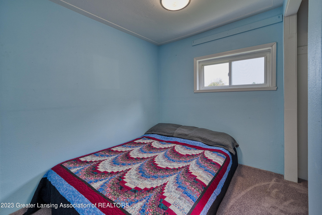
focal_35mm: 14
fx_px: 125
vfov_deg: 81.2
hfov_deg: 104.3
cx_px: 161
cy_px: 108
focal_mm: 14
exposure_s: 1/30
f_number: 8
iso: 500
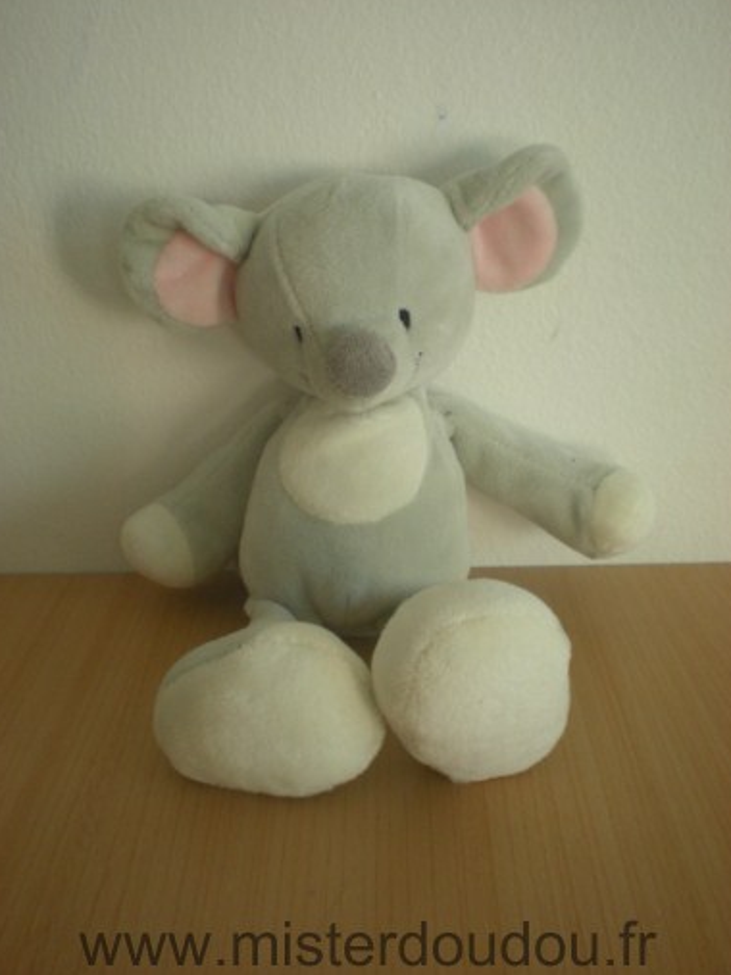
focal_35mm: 39
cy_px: 483
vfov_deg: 47.9
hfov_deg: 36.8
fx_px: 1099
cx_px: 366
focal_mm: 6.3
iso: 168
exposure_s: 1/58.1
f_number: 3.1
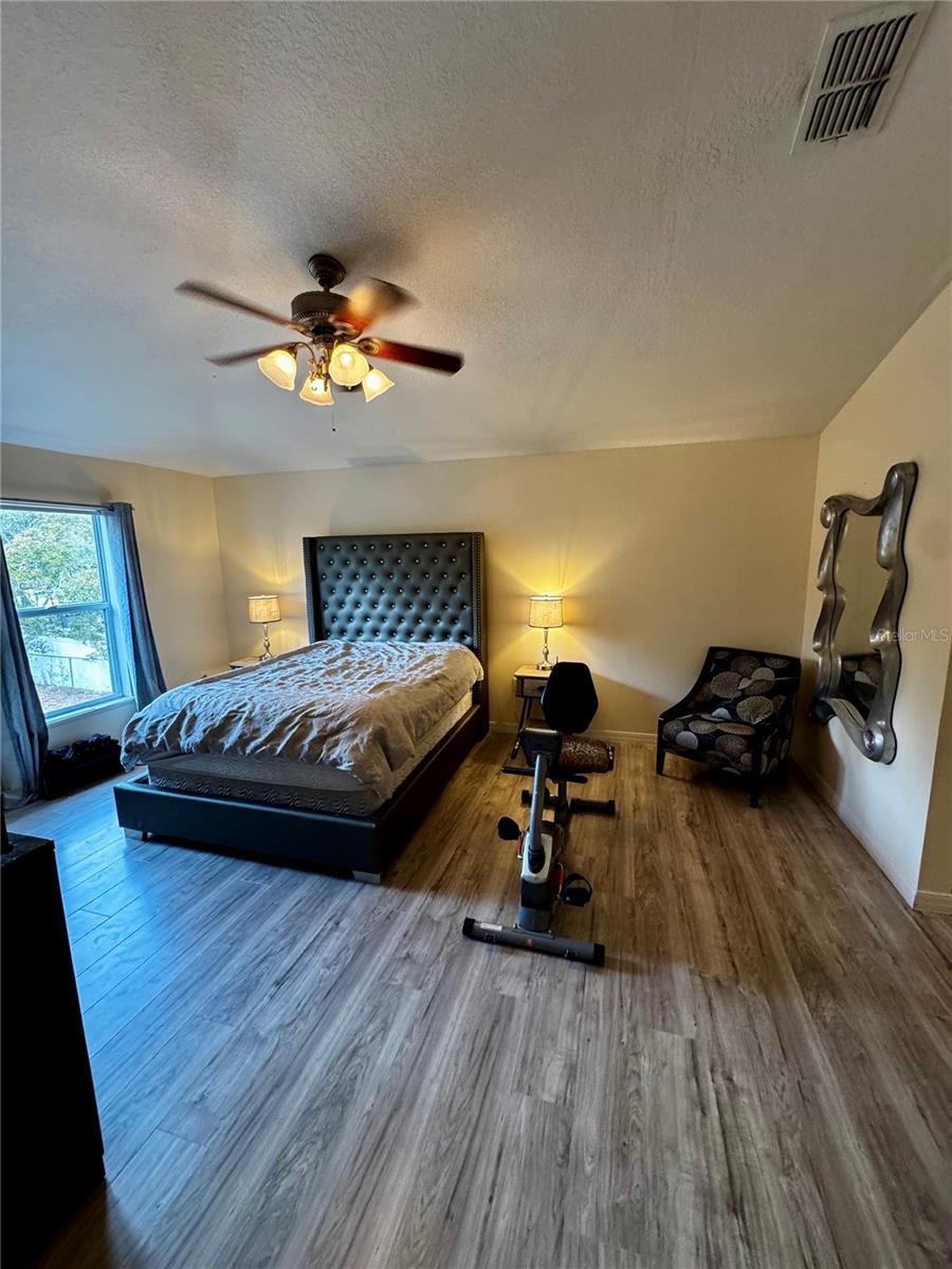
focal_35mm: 14
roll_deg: +0.8
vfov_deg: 102.1
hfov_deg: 85.7
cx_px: 476
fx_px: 513
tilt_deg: -8.6
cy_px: 634
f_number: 2.2
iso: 250
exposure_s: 1/60
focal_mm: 2.22
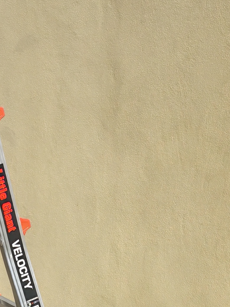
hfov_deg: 14.4
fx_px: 886
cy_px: 390
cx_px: -30
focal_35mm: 100
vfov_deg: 18.4
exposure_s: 1/1900
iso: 50
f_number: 1.6
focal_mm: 6.55
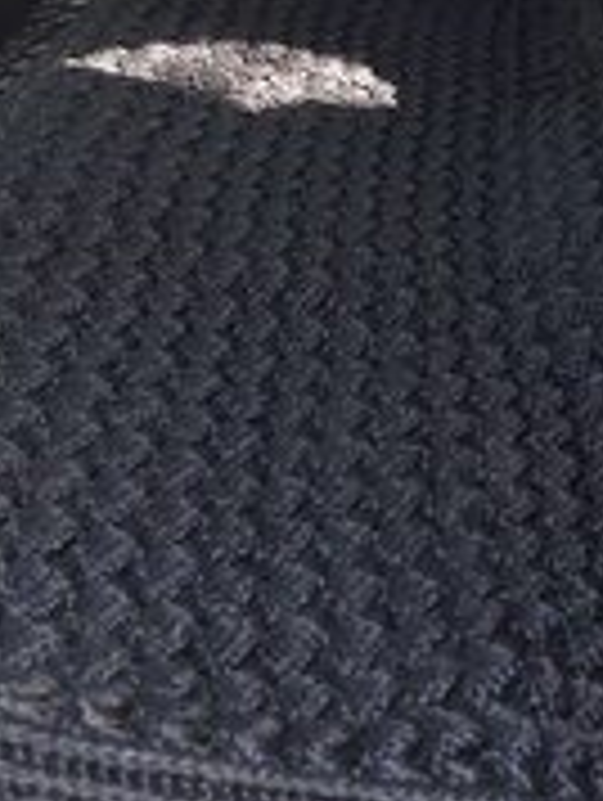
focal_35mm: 78
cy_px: -220
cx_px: 464
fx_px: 1807
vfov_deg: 22.5
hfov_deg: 18.8
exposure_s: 1/33
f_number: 1.9
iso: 80
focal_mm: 3.7
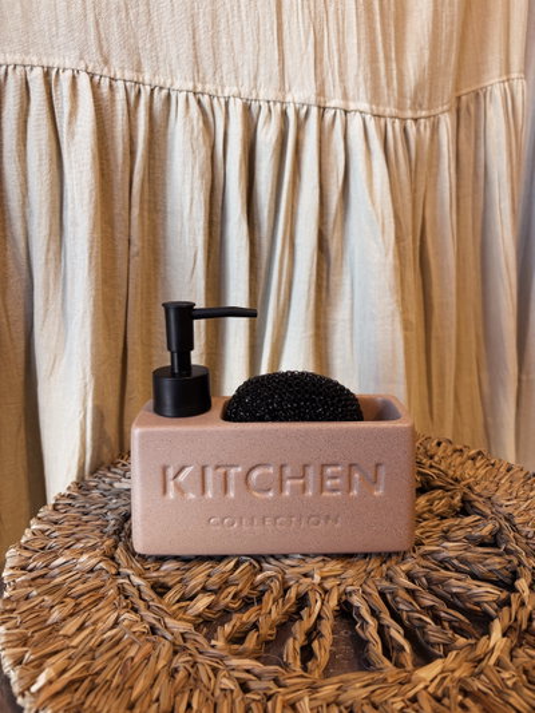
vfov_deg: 67.3
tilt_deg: -15.2
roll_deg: +0.4
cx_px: 268
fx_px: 536
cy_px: 356
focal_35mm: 26
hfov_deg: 53.1
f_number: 1.6
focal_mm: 5.96
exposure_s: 1/50
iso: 64
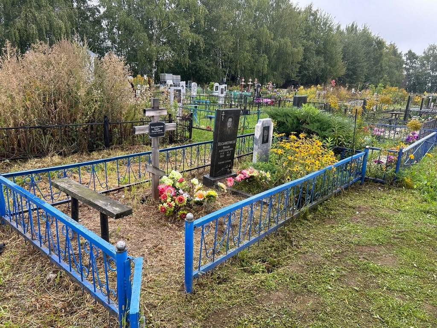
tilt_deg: -11.5
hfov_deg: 67.3
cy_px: 164
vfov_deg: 53.1
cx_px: 218
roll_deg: -2.1
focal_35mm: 26
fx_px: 328
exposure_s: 1/421
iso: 50
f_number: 1.5
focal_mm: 5.7
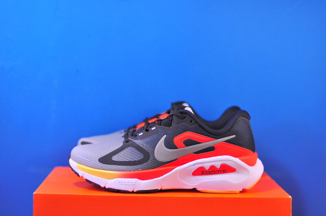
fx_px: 678
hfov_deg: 27.0
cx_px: 163
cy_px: 108
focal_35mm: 75
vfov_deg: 18.1
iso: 250
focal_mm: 50
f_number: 2
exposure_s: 1/320
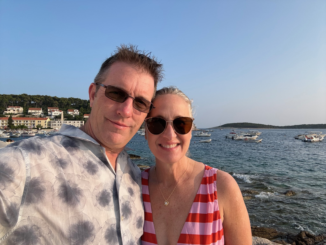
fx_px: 217
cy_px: 122
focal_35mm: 23
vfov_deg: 58.9
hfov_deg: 73.9
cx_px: 163
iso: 25
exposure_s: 1/659
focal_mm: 2.69
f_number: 1.9
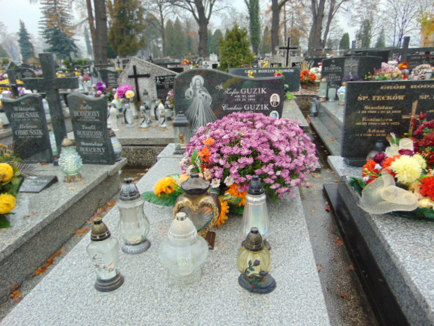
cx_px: 217
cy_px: 163
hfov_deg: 69.4
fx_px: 313
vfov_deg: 54.9
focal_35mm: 25
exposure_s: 1/60
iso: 80
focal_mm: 4.5
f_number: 3
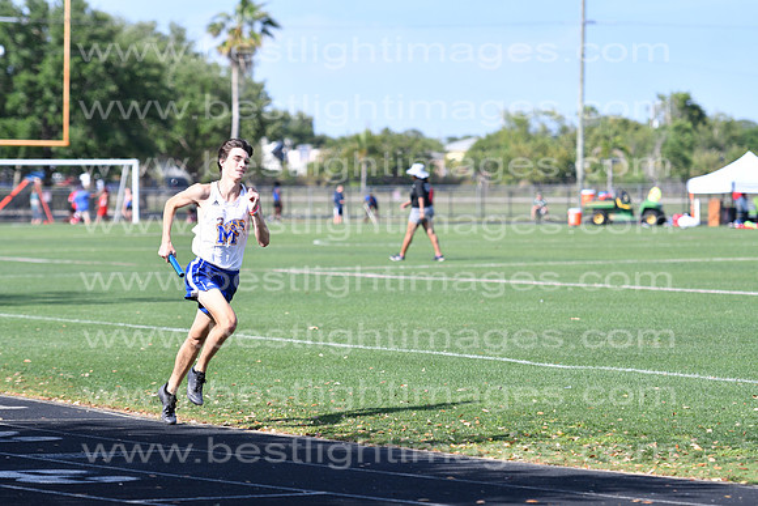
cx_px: 379
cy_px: 253
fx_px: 3854
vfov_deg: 7.5
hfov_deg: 11.2
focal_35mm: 183
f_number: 4
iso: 200
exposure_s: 1/2000
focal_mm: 122
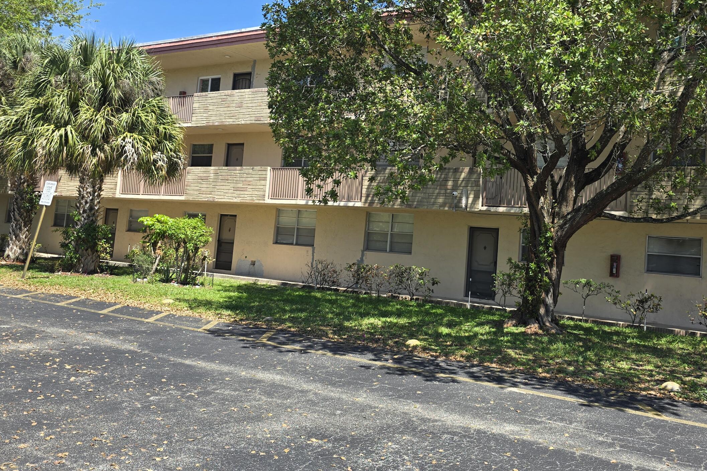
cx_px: 416
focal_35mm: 34
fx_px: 668
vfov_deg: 38.6
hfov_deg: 55.5
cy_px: 178
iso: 12
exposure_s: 1/385
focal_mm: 6.3
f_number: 1.7
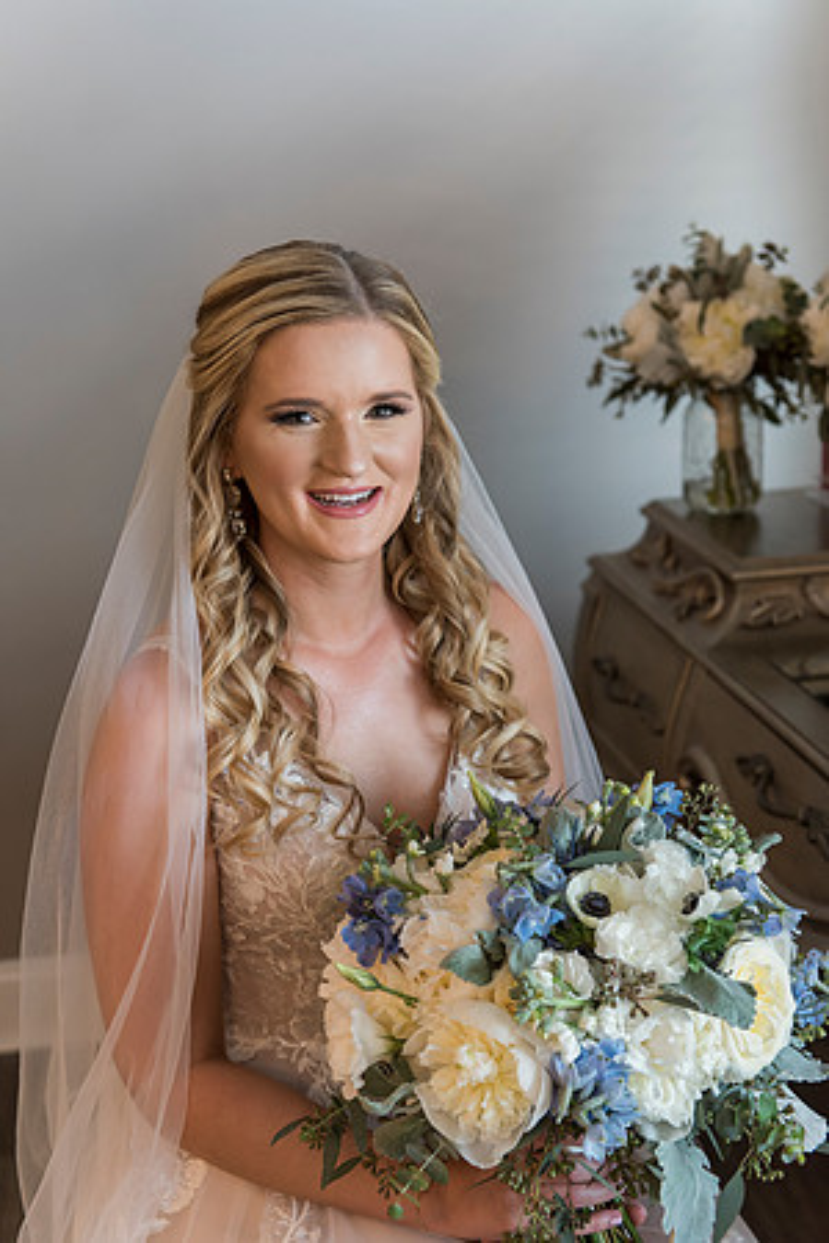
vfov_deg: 34.5
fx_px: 2003
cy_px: 622
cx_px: 414
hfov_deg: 23.4
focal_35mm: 58
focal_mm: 58
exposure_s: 1/60
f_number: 4
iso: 1000
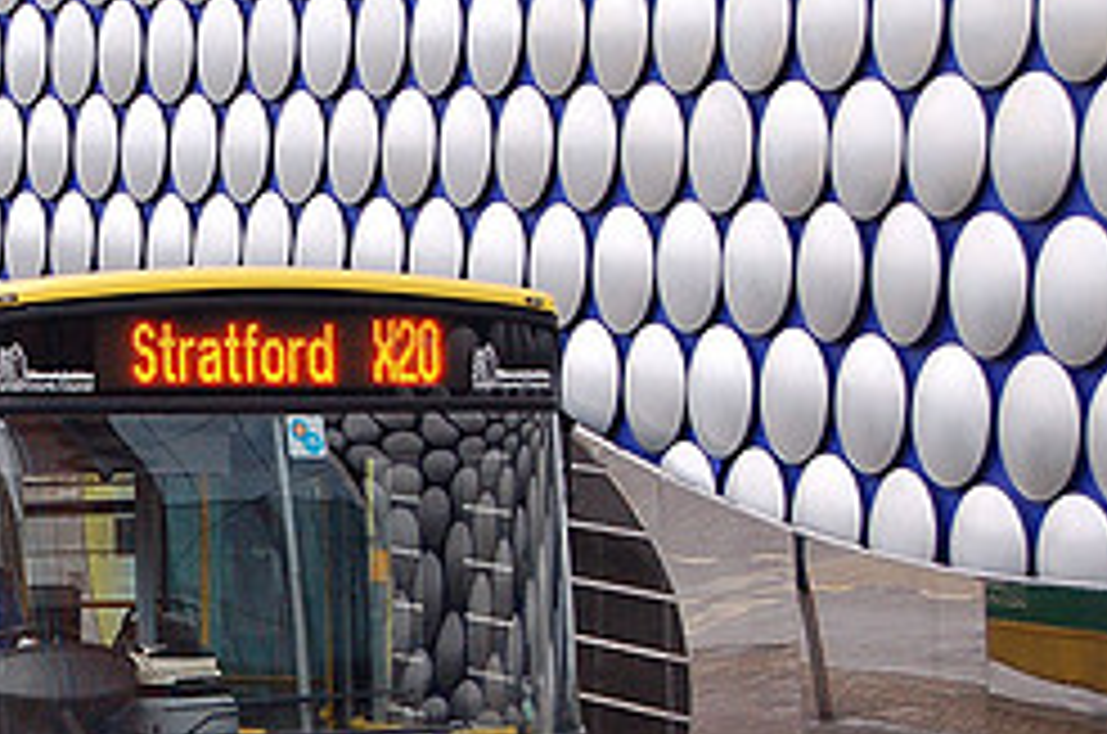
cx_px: -108
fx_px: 5217
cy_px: 642
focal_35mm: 170
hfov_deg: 11.9
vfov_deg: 8.0
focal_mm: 48
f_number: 5.6
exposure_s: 1/320
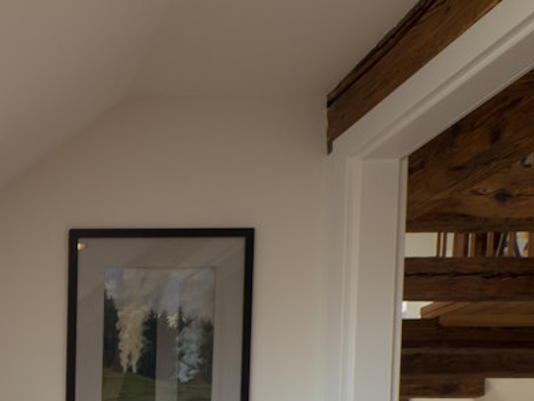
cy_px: 606
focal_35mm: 56
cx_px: -187
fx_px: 864
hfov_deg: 27.6
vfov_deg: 21.7
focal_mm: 9
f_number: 7.1
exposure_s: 1/13
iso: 200
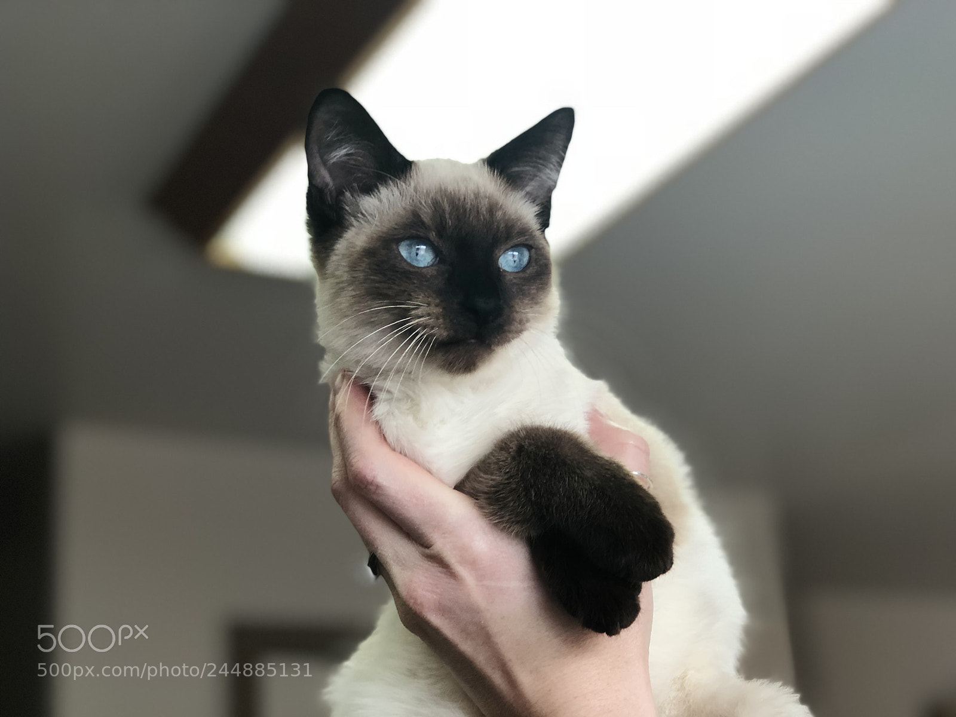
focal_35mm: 57
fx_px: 1574
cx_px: 478
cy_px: 358
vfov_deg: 25.7
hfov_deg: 33.8
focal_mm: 6.6
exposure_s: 1/60
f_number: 2.8
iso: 64
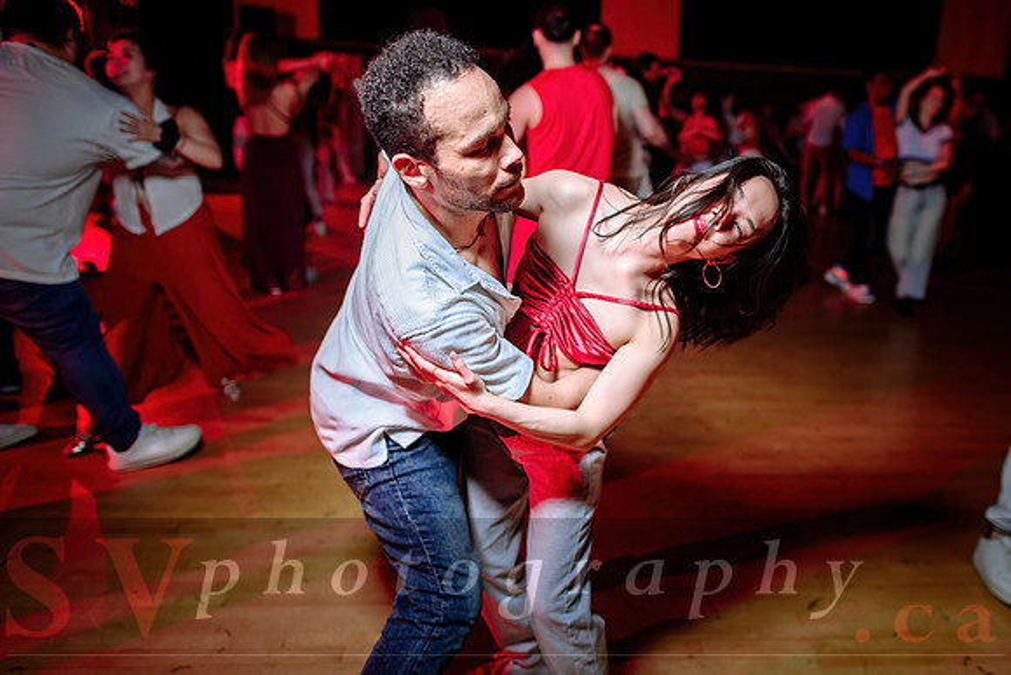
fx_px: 798
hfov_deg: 64.2
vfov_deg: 45.8
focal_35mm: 28
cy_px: 309
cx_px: 599
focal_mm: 24
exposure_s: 1/100
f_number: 1.8
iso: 800
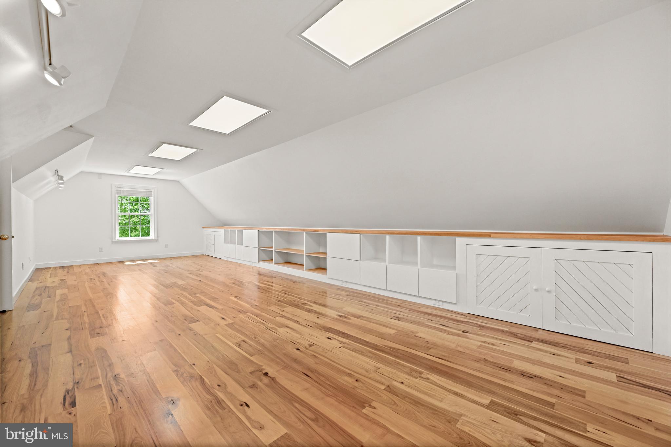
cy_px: 224
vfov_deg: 81.2
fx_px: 261
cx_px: 336
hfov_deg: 104.3
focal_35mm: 14
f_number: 6.3
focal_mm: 14
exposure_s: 1/60
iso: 640
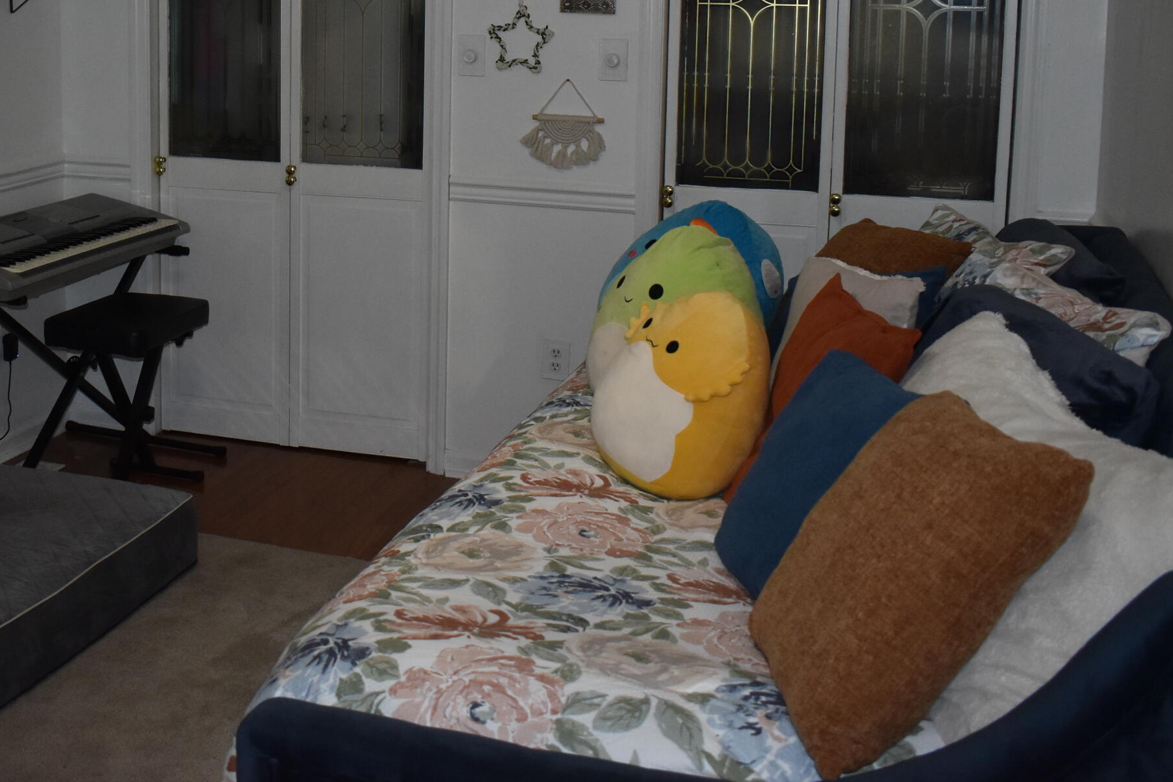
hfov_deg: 42.9
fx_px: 1466
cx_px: 377
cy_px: 169
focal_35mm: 45
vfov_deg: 29.3
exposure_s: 1/200
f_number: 3.5
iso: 1000
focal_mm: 18
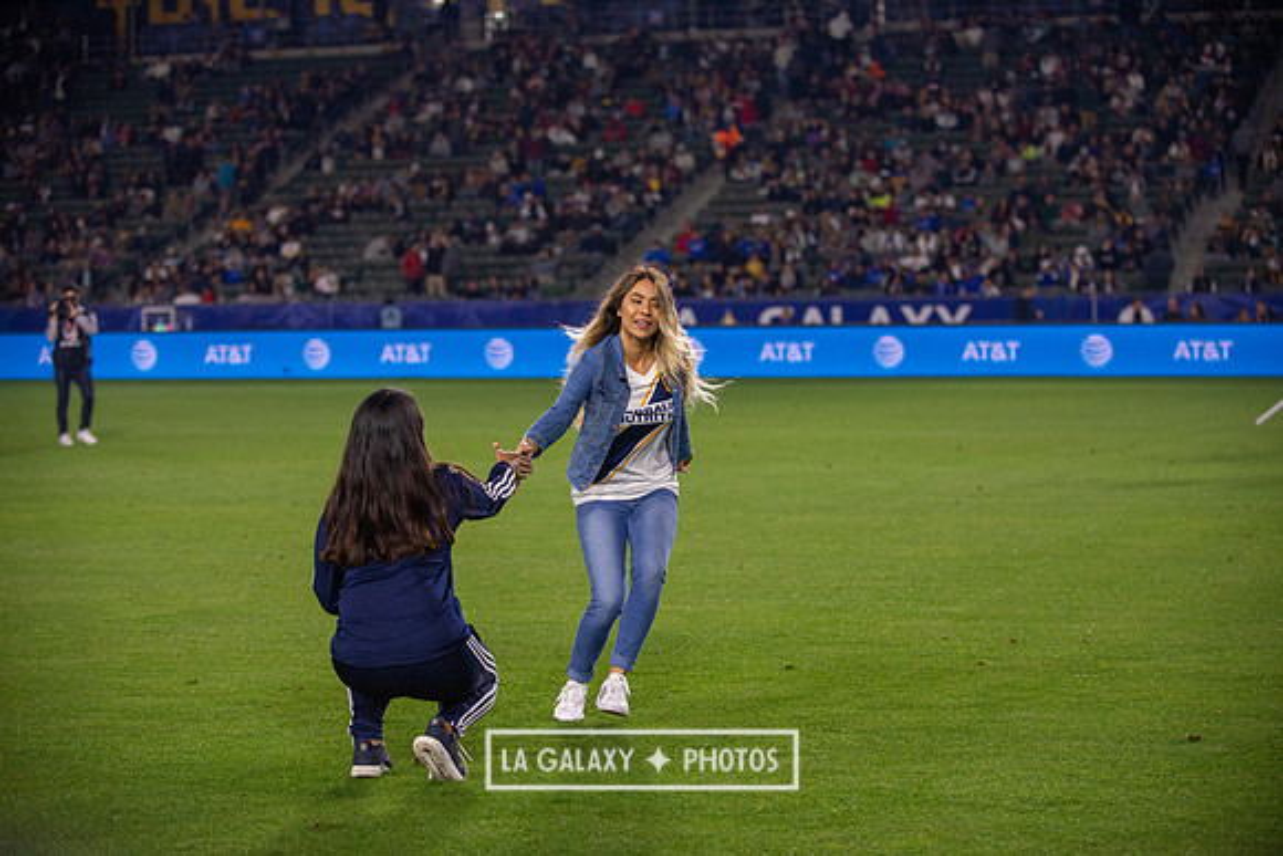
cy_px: 428
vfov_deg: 15.2
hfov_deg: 22.6
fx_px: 3208
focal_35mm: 90
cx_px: 642
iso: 1600
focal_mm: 90
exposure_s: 1/2500
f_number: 2.8
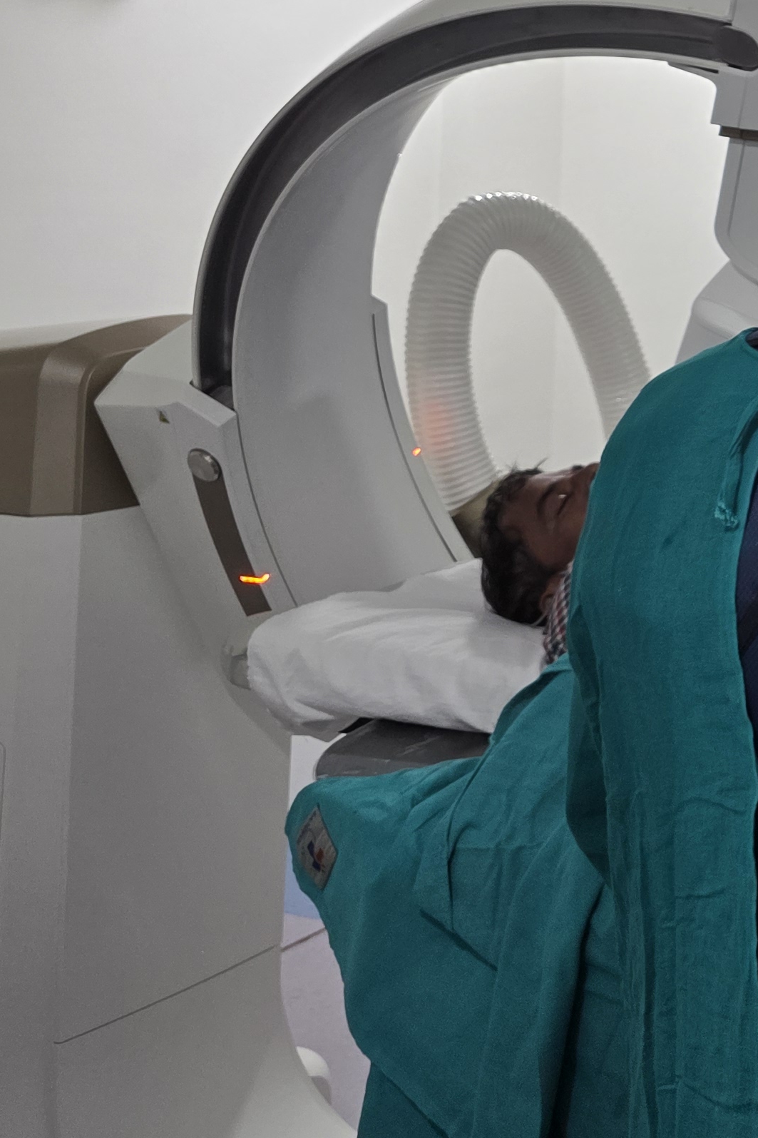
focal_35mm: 60
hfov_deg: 18.0
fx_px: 1895
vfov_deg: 31.7
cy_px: 97
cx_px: 1368
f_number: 1.7
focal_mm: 6.3
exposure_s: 1/100
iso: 160
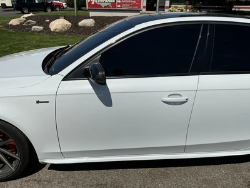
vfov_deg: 49.7
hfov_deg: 63.4
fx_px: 202
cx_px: 125
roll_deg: -2.8
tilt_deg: -23.1
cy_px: 94
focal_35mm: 28
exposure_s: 1/6536
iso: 25
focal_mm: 3
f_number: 1.8
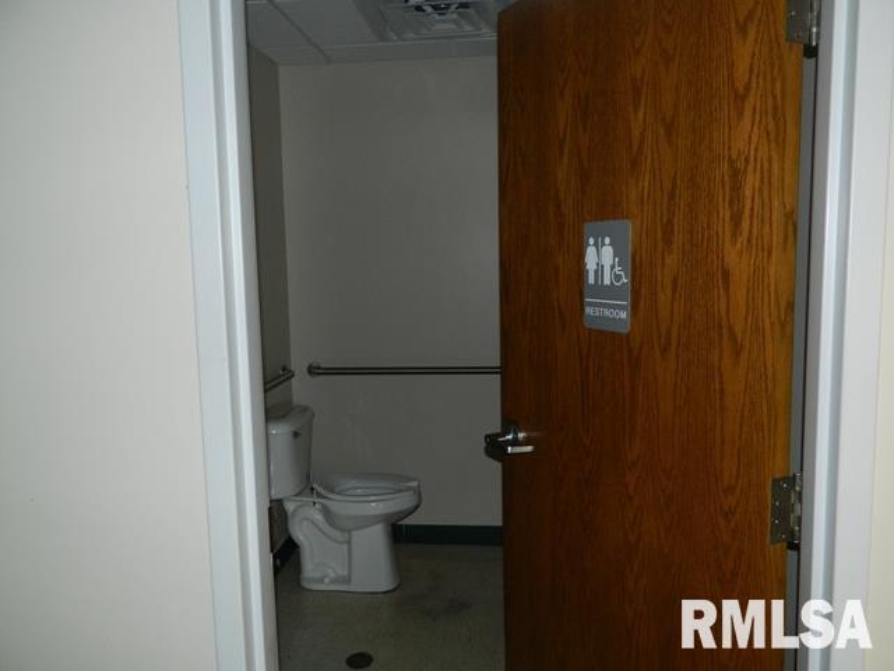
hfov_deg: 63.4
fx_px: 723
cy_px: 336
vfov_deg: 49.7
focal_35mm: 28
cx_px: 447
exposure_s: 1/30
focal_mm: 5.1
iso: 200
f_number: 3.2
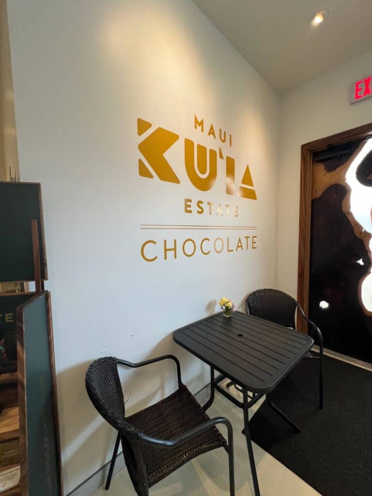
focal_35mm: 13
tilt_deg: -4.8
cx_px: 186
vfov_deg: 106.2
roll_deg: +1.1
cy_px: 248
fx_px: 186
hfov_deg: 89.9
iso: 160
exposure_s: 1/120
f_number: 1.8
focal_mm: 1.57
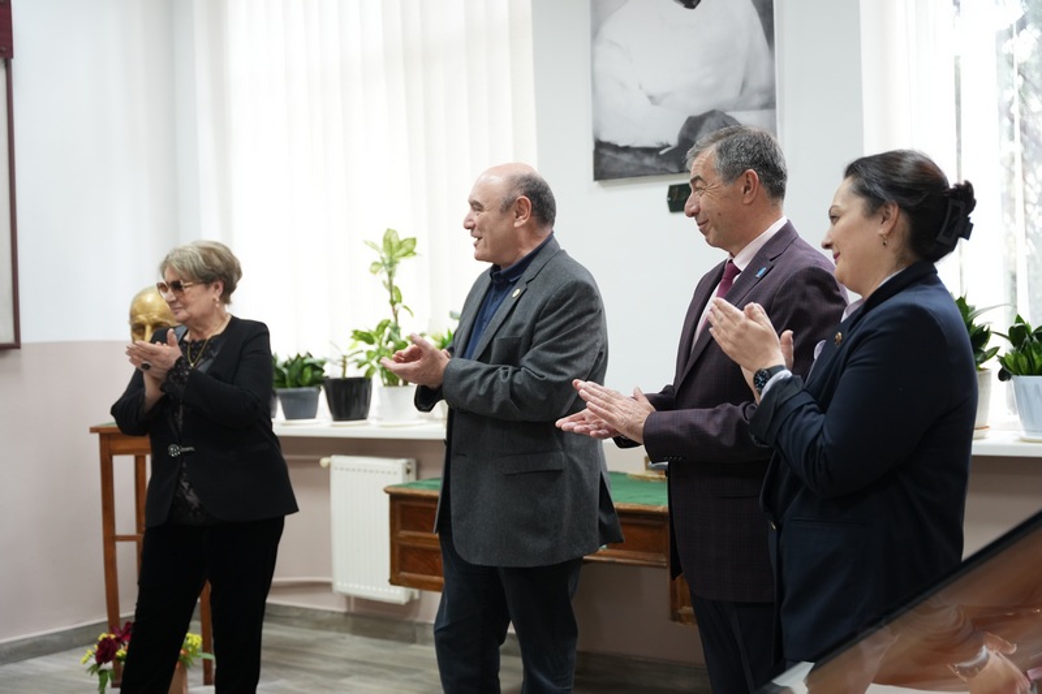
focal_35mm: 49
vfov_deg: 27.5
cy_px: 347
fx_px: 1421
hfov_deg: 40.3
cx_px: 521
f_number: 2.8
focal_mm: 49.1
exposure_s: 1/100
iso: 1600
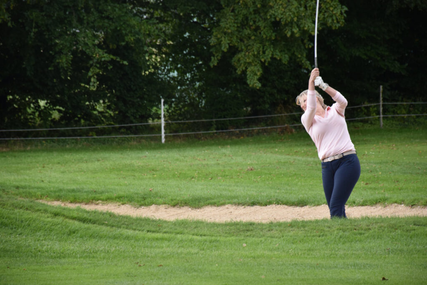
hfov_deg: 9.8
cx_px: 214
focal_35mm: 210
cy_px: 142
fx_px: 2491
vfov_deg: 6.5
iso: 360
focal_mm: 140
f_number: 5.6
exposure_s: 1/500
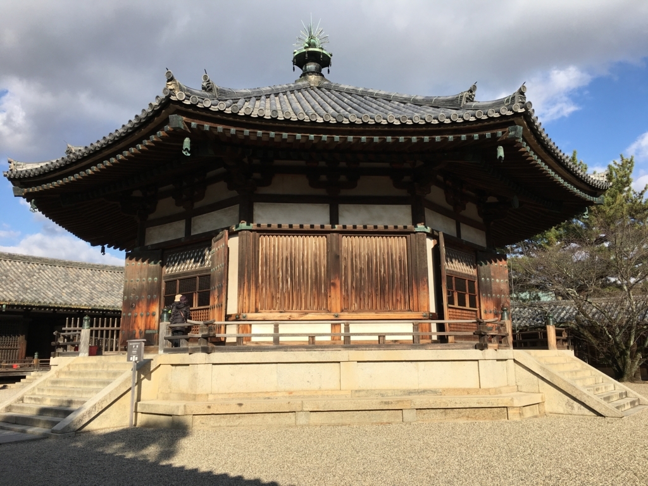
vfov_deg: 48.2
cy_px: 243
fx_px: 543
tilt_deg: +10.1
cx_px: 324
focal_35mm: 29
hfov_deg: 61.7
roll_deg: +0.7
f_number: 2.2
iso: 25
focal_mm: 4.15
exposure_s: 1/1570
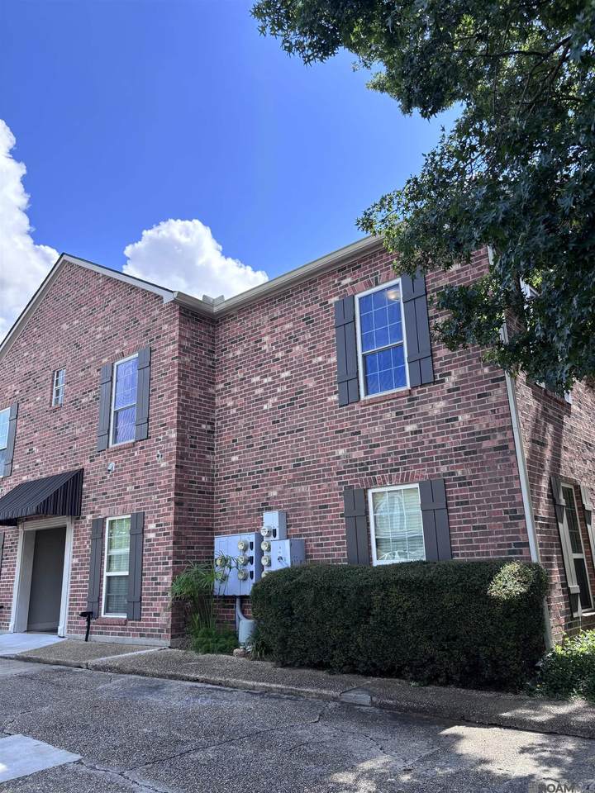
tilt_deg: +16.8
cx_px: 298
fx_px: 596
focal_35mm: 26
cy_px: 396
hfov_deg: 53.1
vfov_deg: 67.3
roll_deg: +1.5
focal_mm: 5.96
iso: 50
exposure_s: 1/1616
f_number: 1.6
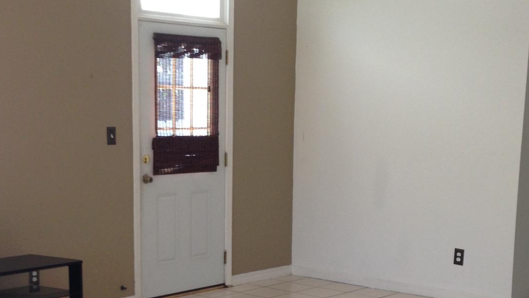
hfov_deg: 31.4
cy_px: 274
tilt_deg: -8.5
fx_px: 940
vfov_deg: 17.7
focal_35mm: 67
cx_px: 247
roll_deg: -0.9
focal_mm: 4.12
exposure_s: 1/20
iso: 64
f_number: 2.4
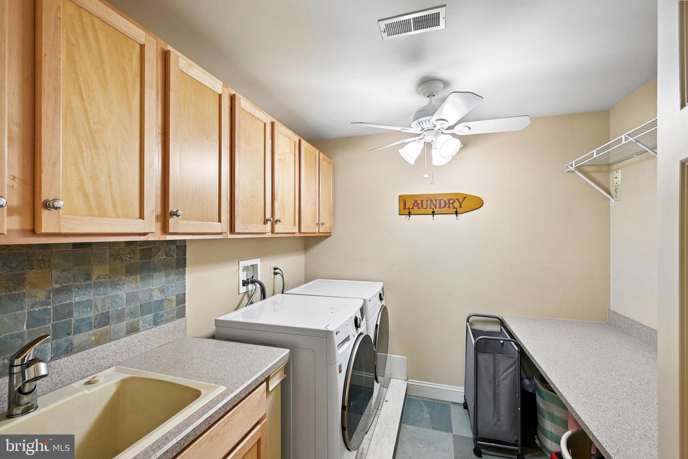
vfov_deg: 75.5
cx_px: 344
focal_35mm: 16
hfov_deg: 98.5
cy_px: 230
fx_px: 296
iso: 400
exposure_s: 1/6
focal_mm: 15.5
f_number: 8
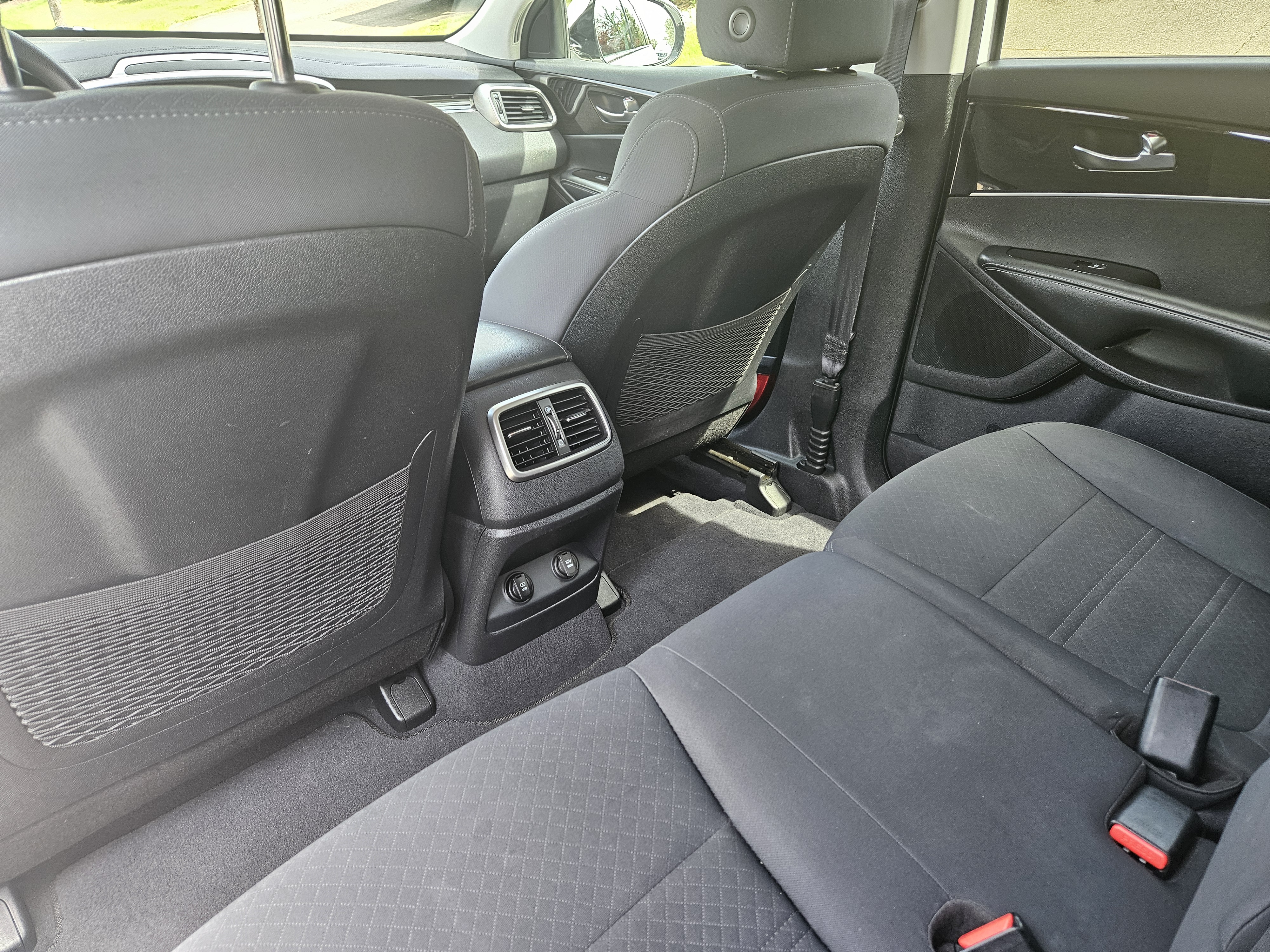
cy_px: 476
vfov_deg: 58.9
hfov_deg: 73.9
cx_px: 635
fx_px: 844
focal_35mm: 23
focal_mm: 5.4
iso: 320
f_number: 1.8
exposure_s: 1/120
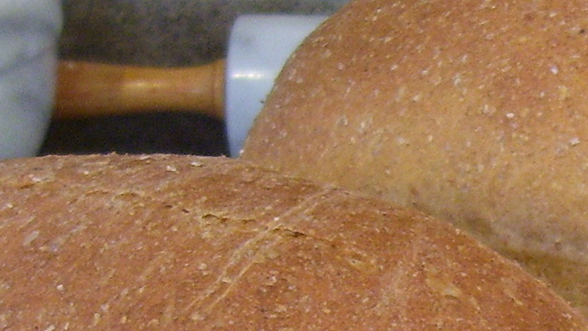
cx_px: 624
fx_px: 1824
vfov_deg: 10.2
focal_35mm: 117
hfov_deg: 17.8
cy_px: 406
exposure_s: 1/15
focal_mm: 5.6
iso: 160
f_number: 2.7
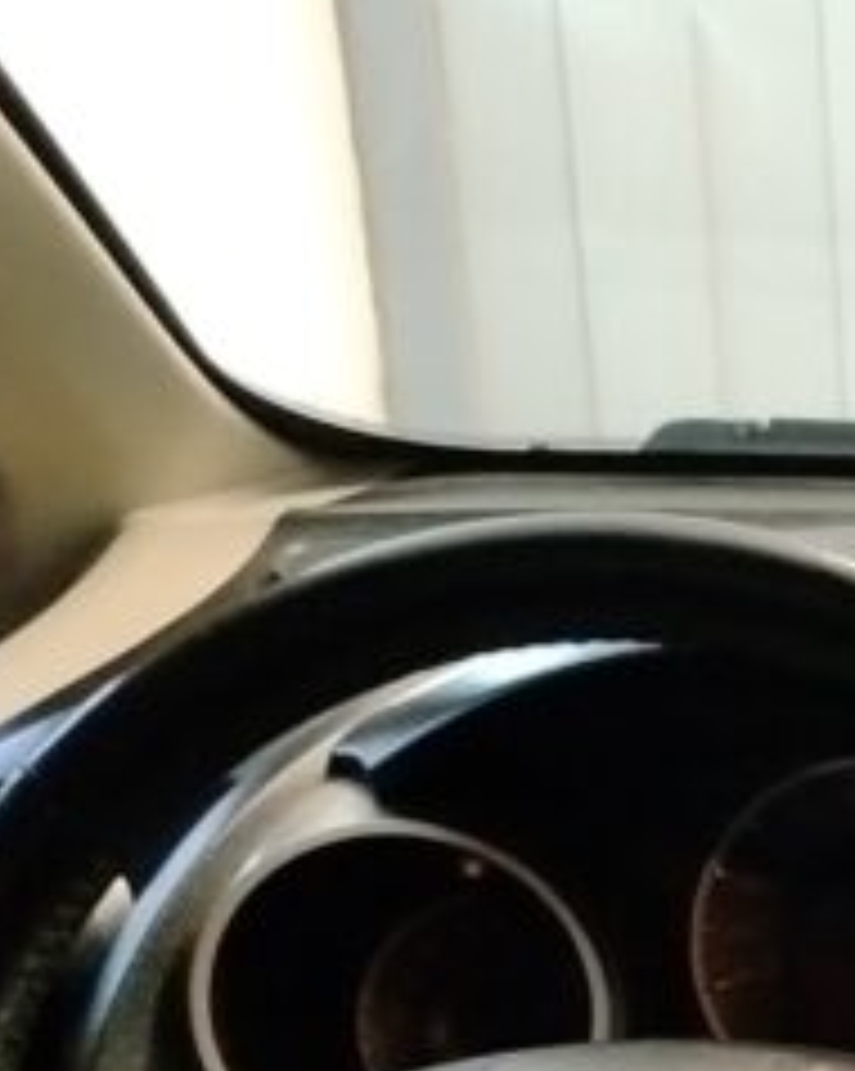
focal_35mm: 101
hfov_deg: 13.1
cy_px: 1472
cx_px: 1742
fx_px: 3199
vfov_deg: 17.6
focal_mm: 5.25
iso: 5713
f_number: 1.75
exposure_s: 1/20
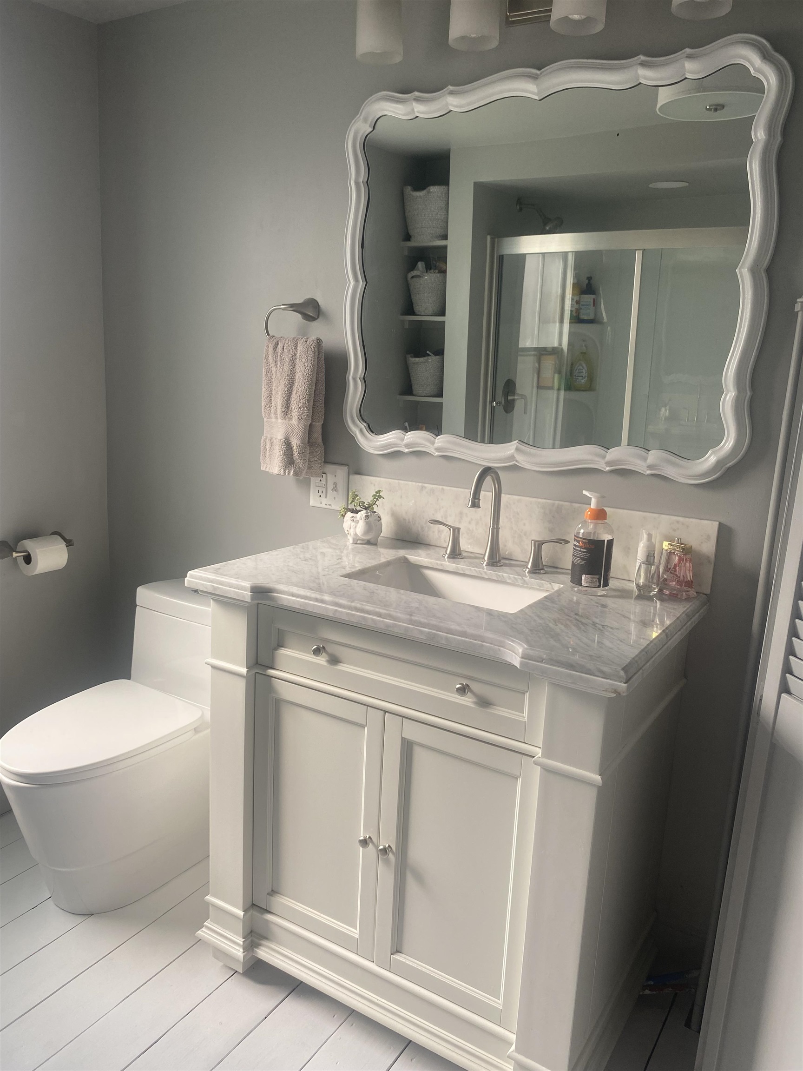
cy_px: 536
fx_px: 804
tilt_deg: -11.2
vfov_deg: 67.3
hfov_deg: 53.1
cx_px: 402
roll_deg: -2.4
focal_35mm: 26
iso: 50
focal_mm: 4.25
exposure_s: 1/121
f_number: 1.8
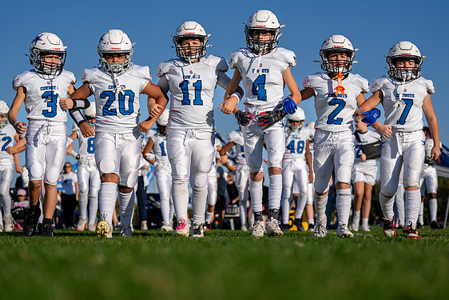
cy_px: 144
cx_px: 235
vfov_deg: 16.3
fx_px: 1048
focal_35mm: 84
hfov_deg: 24.2
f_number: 2.8
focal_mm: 70
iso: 250
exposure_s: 1/10000
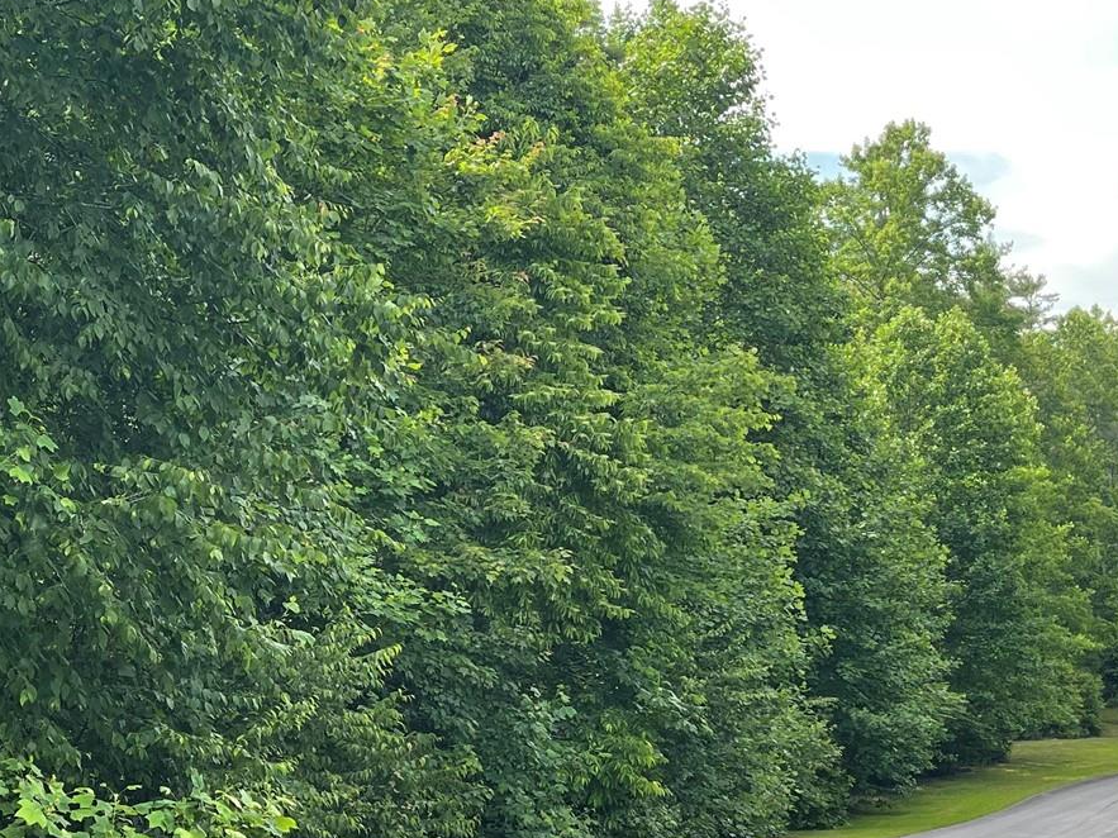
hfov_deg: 32.4
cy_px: 587
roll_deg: -0.1
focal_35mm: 58
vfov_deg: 25.0
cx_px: 242
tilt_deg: -4.8
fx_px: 1873
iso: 32
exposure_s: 1/474
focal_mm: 5.1
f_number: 1.6
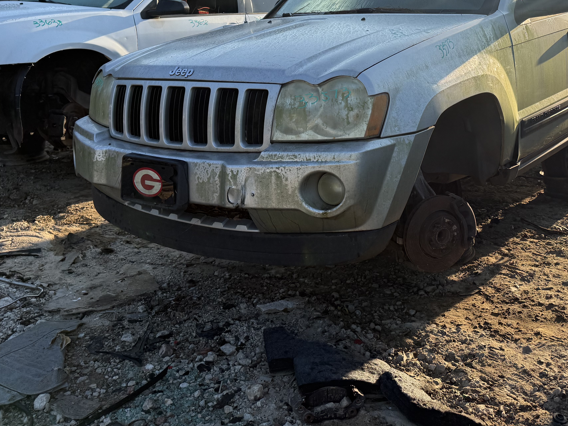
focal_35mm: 40
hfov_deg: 46.0
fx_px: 656
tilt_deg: -7.9
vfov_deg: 34.9
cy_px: 87
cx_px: 384
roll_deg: -4.3
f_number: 1.78
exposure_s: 1/2445
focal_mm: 6.76
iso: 80
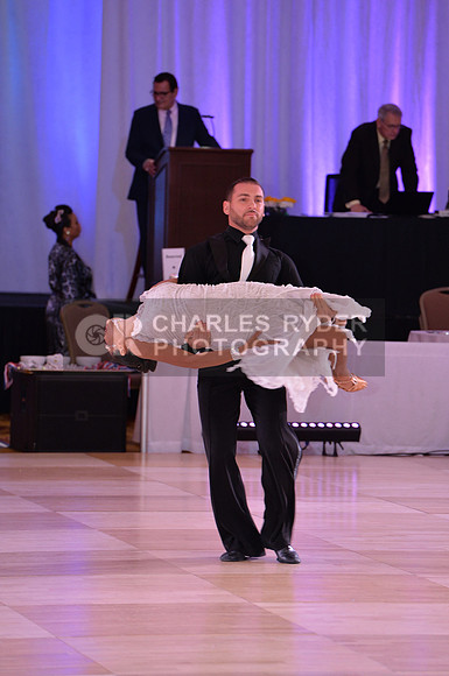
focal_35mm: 200
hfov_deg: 6.8
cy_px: 338
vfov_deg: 10.3
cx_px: 224
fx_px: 3753
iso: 1600
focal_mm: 200
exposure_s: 1/250
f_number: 4.5
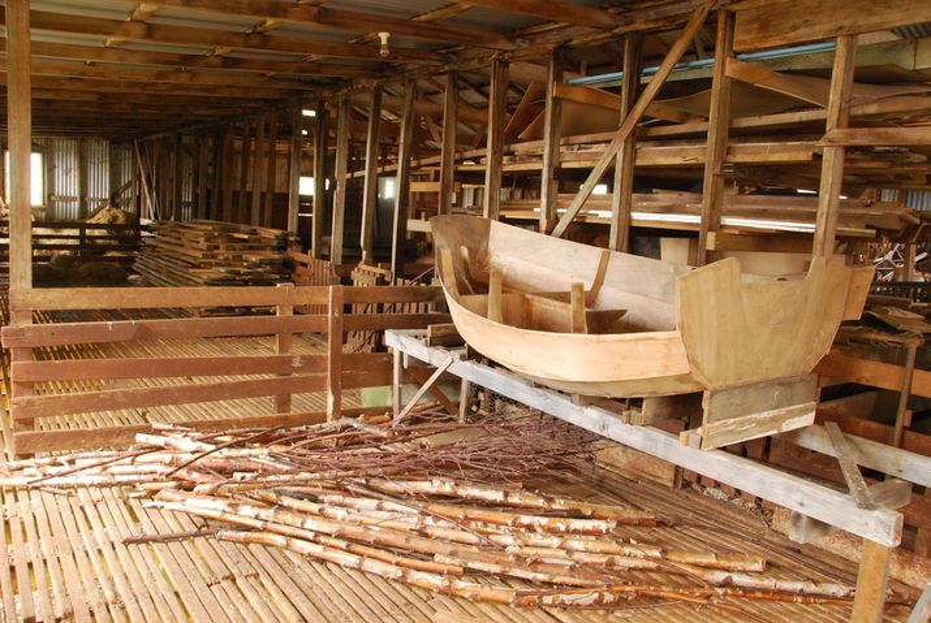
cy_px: 312
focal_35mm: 27
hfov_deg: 67.3
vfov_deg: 48.1
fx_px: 699
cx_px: 466
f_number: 5.6
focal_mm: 18
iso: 1000
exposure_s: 1/6
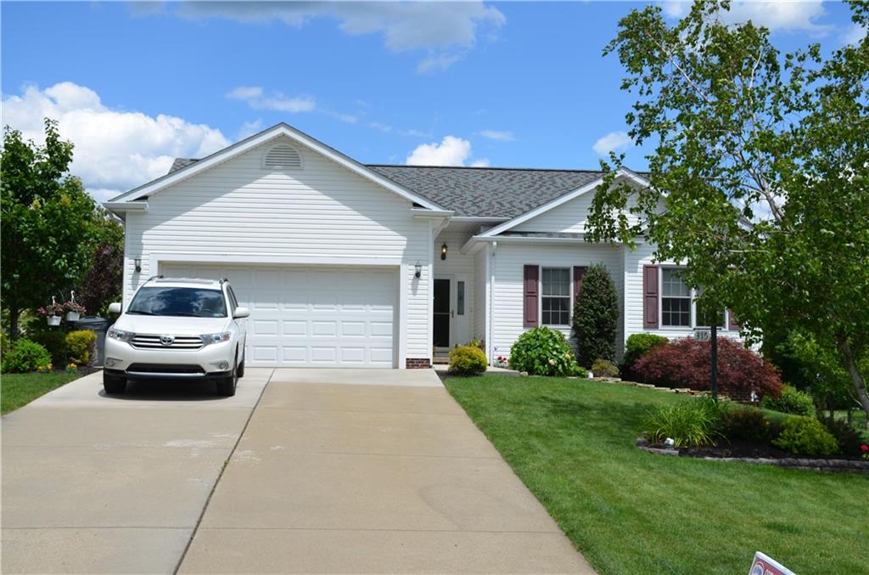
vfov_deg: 27.9
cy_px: 288
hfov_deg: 41.2
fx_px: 1156
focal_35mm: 48
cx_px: 434
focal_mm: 32
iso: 100
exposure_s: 1/320
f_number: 9
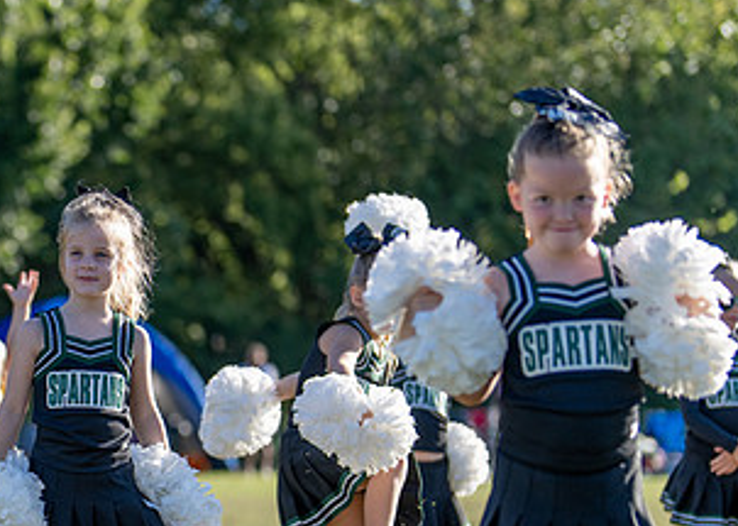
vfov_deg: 10.6
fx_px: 2826
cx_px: 40
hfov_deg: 14.7
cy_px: 432
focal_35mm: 135
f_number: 1.2
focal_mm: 50
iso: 100
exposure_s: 1/5000
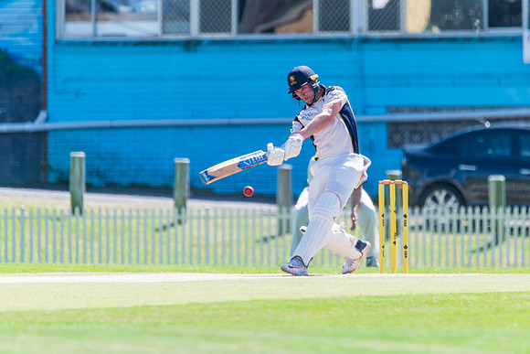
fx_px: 10247
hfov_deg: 3.0
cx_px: 306
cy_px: 158
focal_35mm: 696
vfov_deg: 2.0
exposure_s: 1/1250
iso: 400
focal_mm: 600
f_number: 6.3
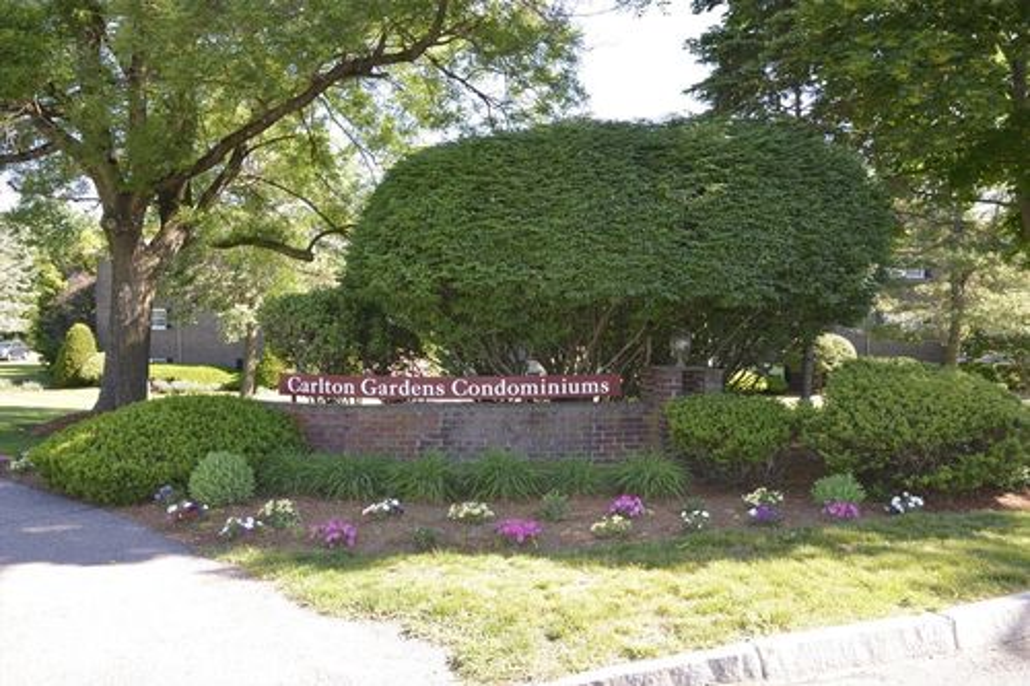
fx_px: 887
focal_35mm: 31
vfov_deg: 42.3
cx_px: 515
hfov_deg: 60.3
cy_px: 343
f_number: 18
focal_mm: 31
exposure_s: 1/200
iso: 2500
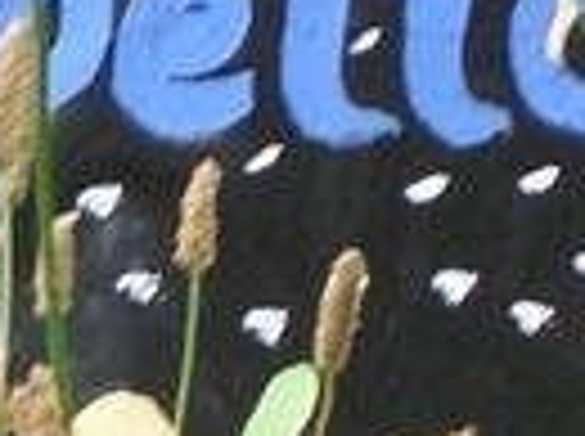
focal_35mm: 716
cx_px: -207
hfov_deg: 2.8
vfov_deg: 2.1
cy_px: 229
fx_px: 12078
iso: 50
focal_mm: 15.2
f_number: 4.5
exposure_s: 1/62
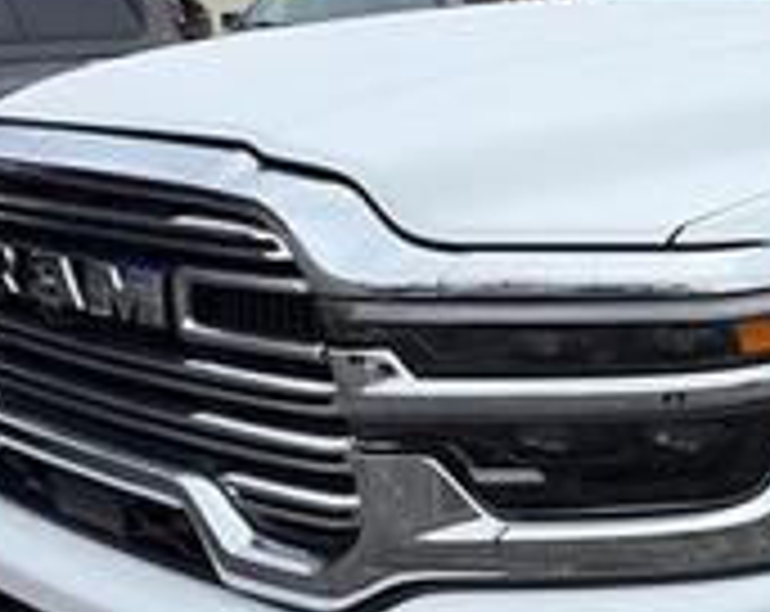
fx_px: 1705
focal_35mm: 75
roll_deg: +0.4
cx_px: 887
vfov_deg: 20.3
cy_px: 207
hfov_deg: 23.6
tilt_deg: -5.4
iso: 50
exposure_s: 1/2451
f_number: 1.6
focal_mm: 5.96
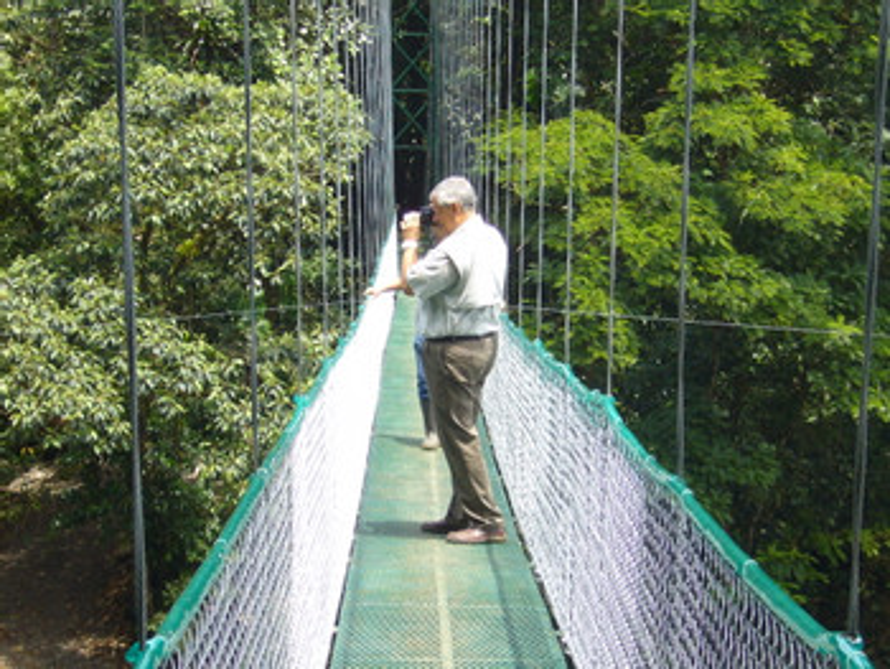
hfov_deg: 20.4
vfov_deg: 15.4
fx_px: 2470
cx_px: 445
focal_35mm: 96
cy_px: 334
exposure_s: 1/160
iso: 80
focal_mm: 11.5
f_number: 4
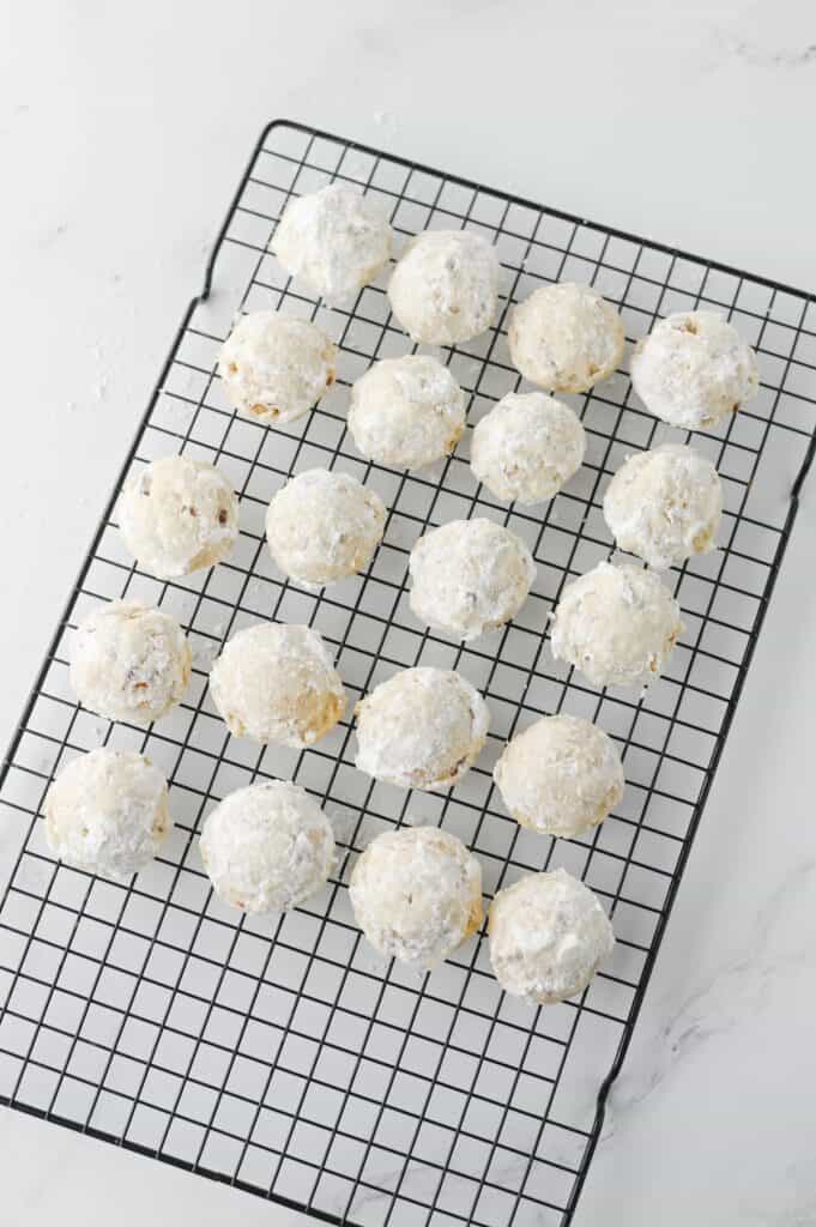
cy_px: 614
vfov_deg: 39.6
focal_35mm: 50
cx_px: 408
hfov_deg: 26.9
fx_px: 1703
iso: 110
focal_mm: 50
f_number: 4.5
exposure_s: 1/100
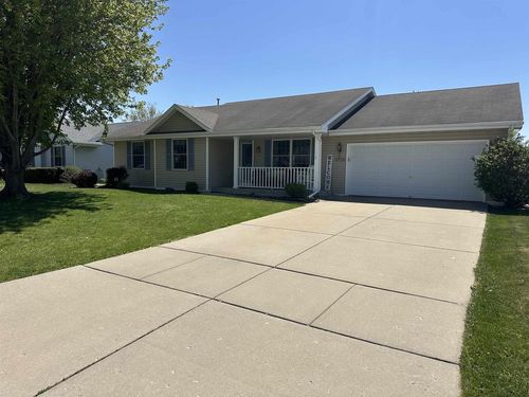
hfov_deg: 71.6
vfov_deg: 56.8
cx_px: 264
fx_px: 367
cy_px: 198
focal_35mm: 24
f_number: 1.78
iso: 80
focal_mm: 6.86
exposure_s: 1/5848
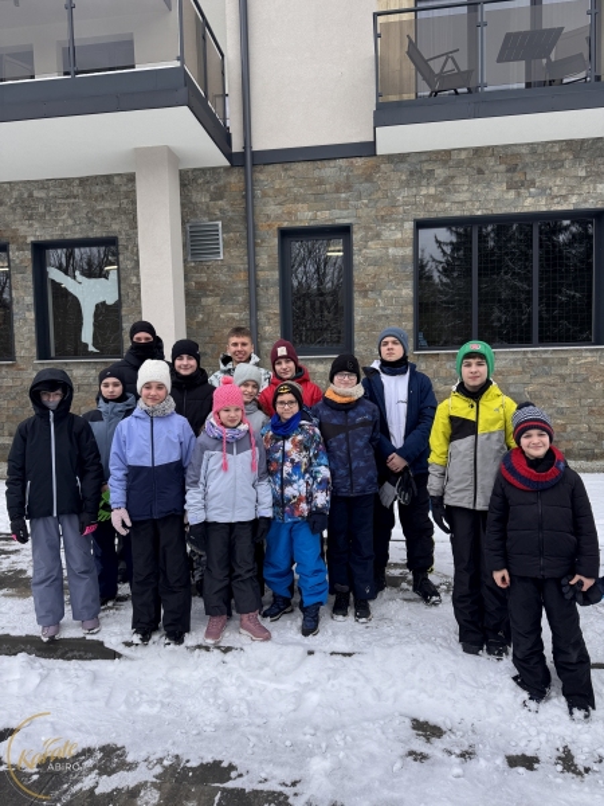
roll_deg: +0.9
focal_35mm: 24
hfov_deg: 56.8
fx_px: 558
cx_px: 302
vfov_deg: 71.6
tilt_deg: -3.6
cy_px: 403
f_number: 1.78
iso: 80
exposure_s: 1/1094
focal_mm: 6.76
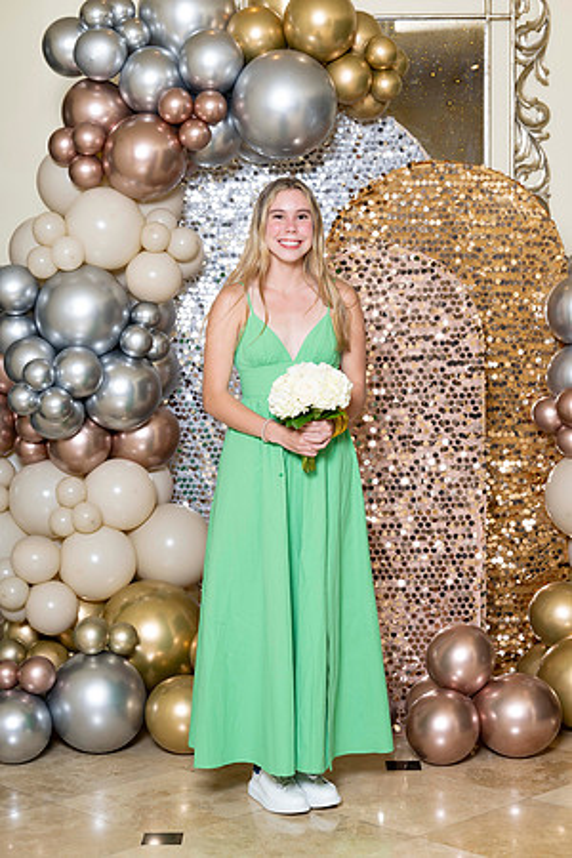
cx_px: 286
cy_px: 429
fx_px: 1787
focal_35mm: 75
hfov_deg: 18.2
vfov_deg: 27.0
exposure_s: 1/200
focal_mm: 75
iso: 250
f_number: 5.6
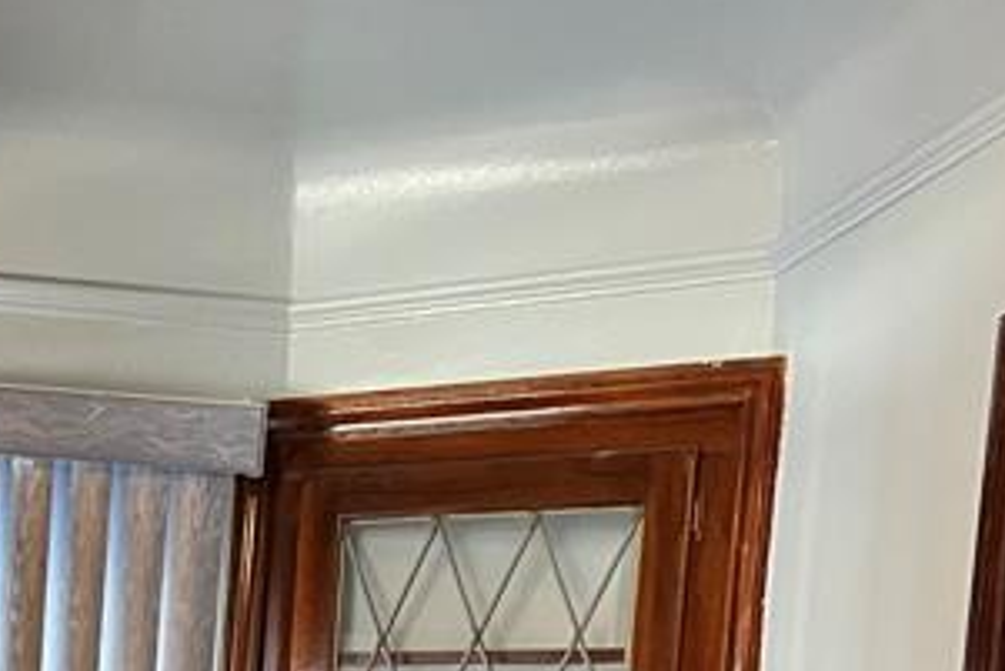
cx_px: 3
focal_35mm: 92
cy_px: 1208
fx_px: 2569
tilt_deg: -6.4
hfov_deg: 21.4
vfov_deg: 13.4
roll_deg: -3.4
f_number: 1.5
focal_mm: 5.7
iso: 320
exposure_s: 1/60
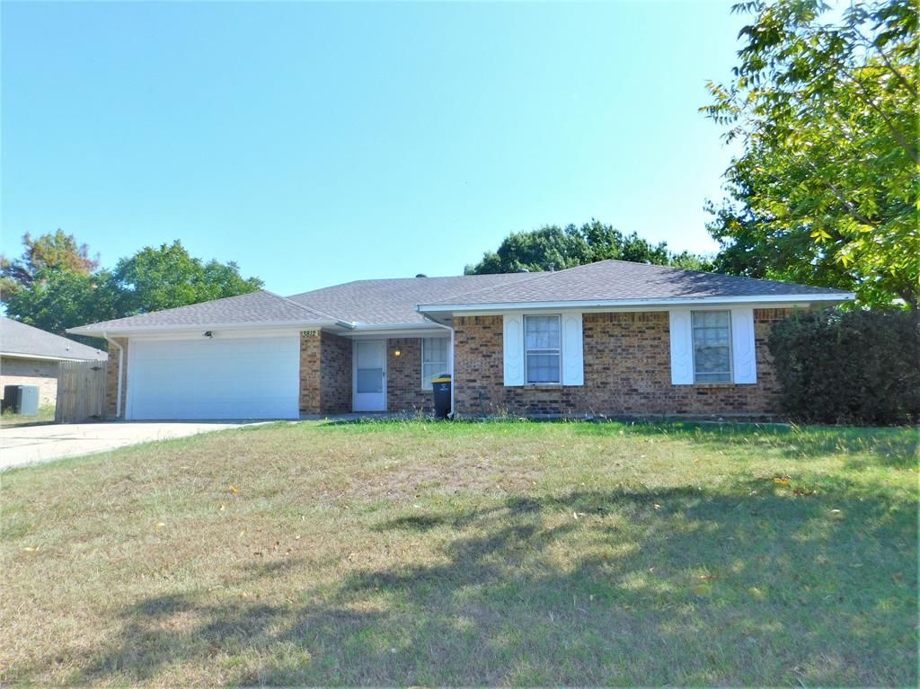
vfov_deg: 58.8
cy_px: 344
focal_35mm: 23
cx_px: 460
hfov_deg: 74.0
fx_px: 611
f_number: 3
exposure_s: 1/800
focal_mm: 4
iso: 125
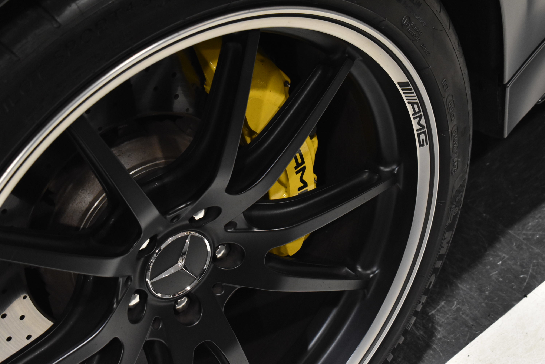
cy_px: 182
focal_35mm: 82
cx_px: 272
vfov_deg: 16.6
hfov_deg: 24.6
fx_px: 1250
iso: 2500
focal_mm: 55
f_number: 8
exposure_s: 1/100
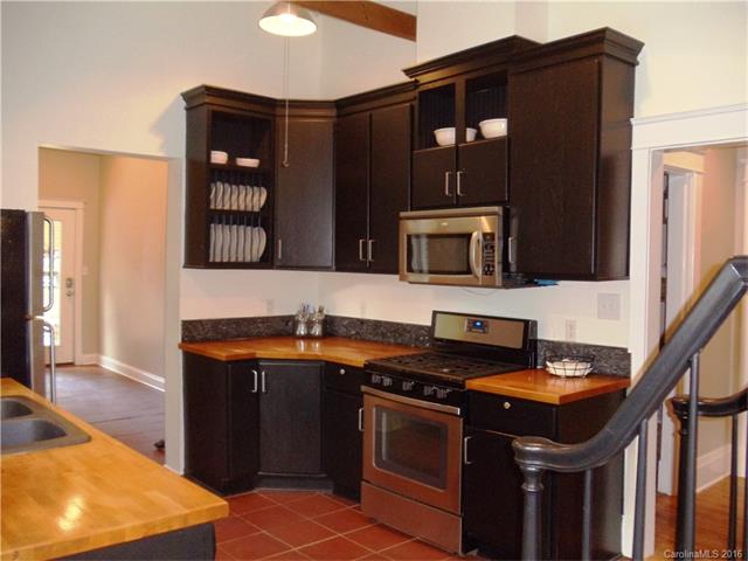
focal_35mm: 44
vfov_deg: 32.9
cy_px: 280
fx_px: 951
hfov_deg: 42.9
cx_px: 374
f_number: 3.5
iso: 400
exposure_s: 1/8
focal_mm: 6
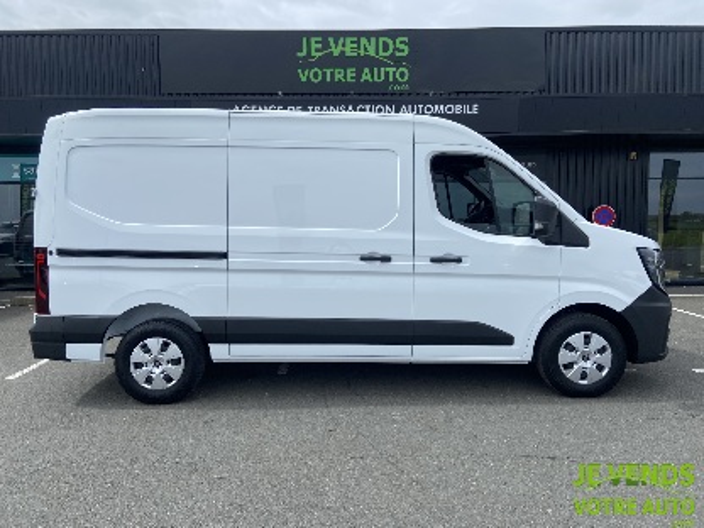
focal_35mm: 26
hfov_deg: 67.3
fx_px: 529
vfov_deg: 53.1
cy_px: 264
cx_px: 352
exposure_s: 1/3205
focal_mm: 4.25
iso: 32
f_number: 1.8
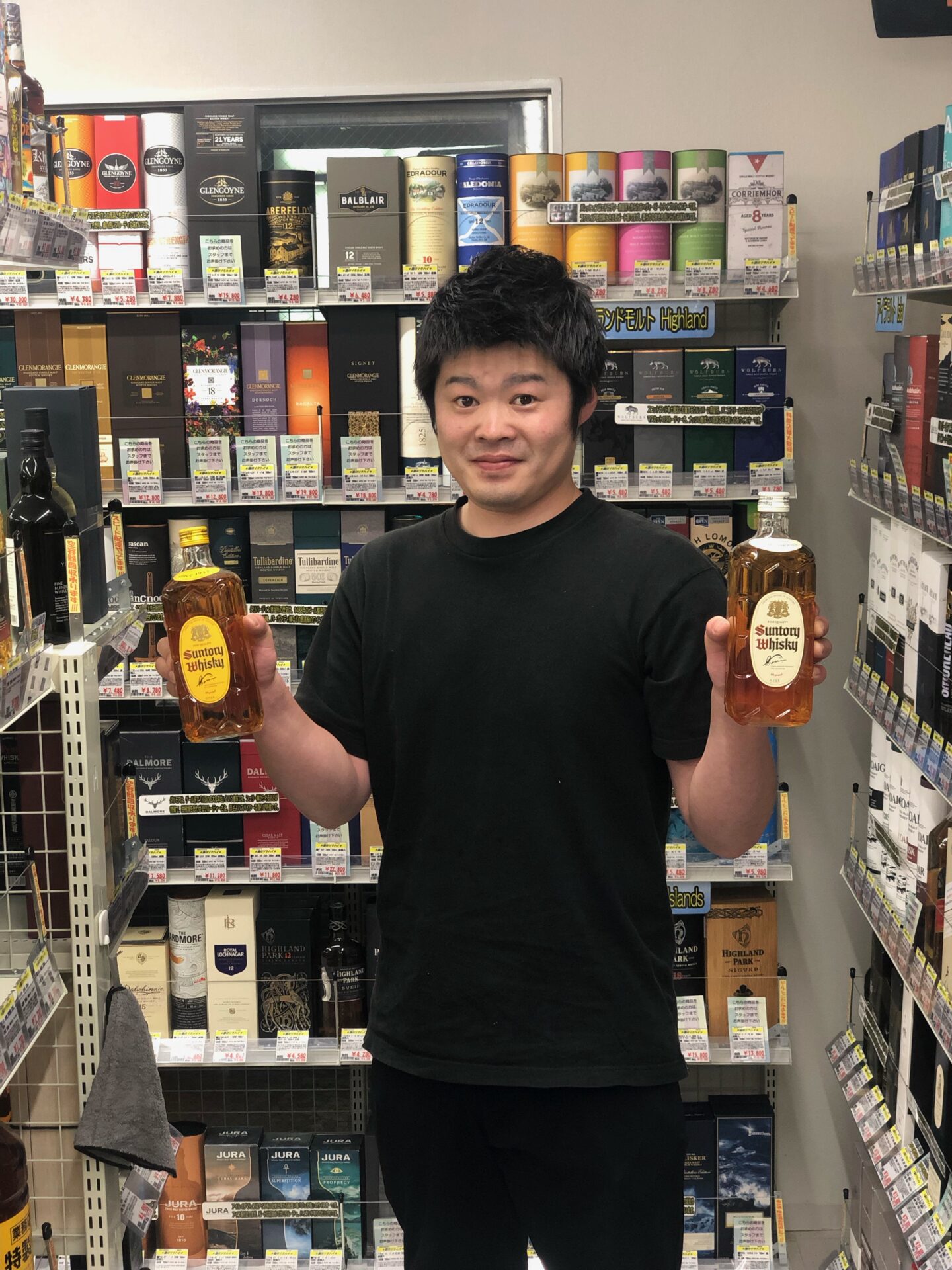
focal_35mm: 52
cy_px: 635
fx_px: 1907
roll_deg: +0.4
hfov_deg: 28.0
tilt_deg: -9.8
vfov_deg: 36.8
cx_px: 476
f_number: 2.4
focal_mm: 6
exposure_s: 1/60
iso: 64
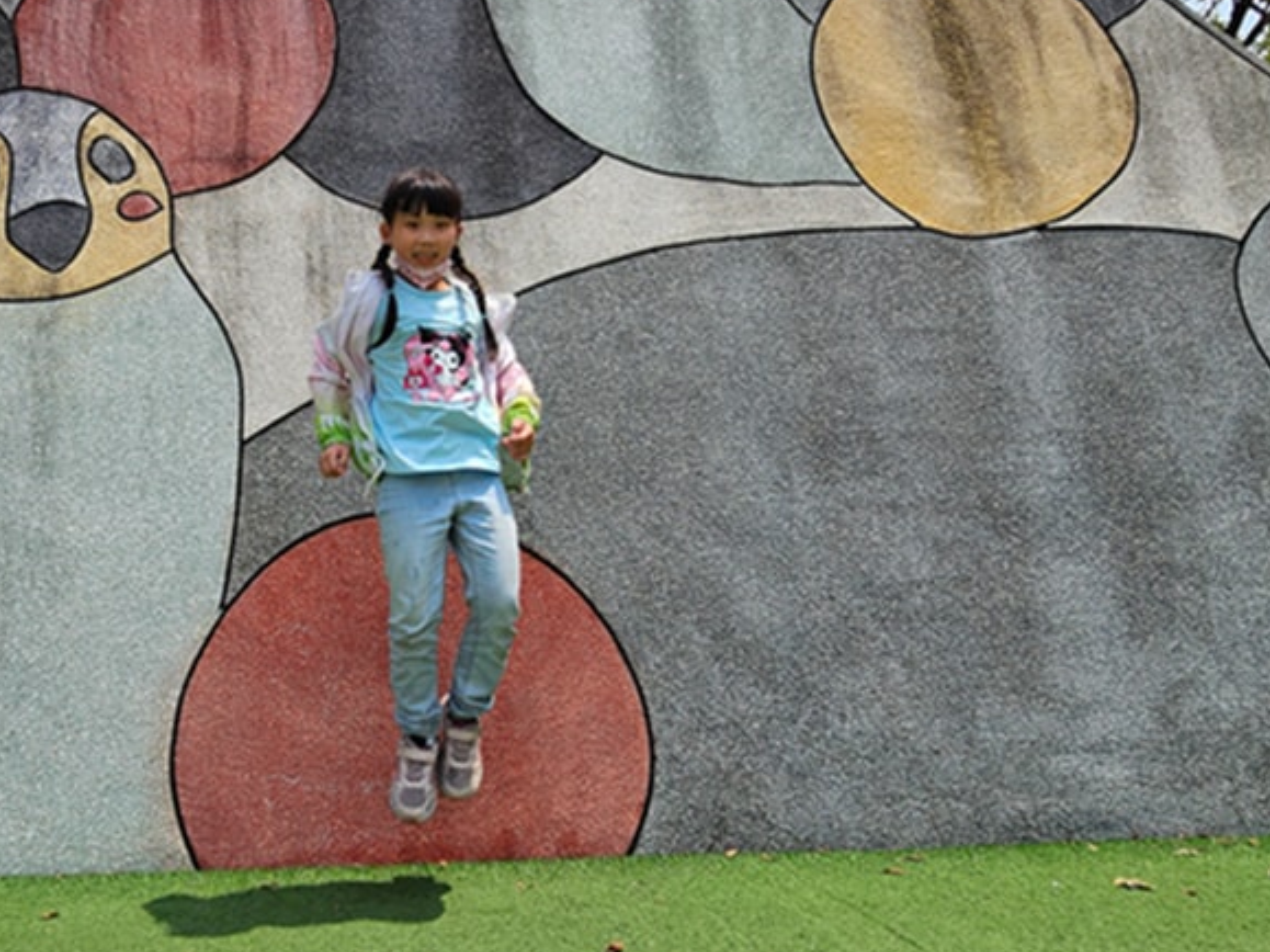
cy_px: 388
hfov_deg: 70.6
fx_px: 844
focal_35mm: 23
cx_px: 373
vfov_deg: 58.5
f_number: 2.2
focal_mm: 2.2
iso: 50
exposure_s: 1/1709
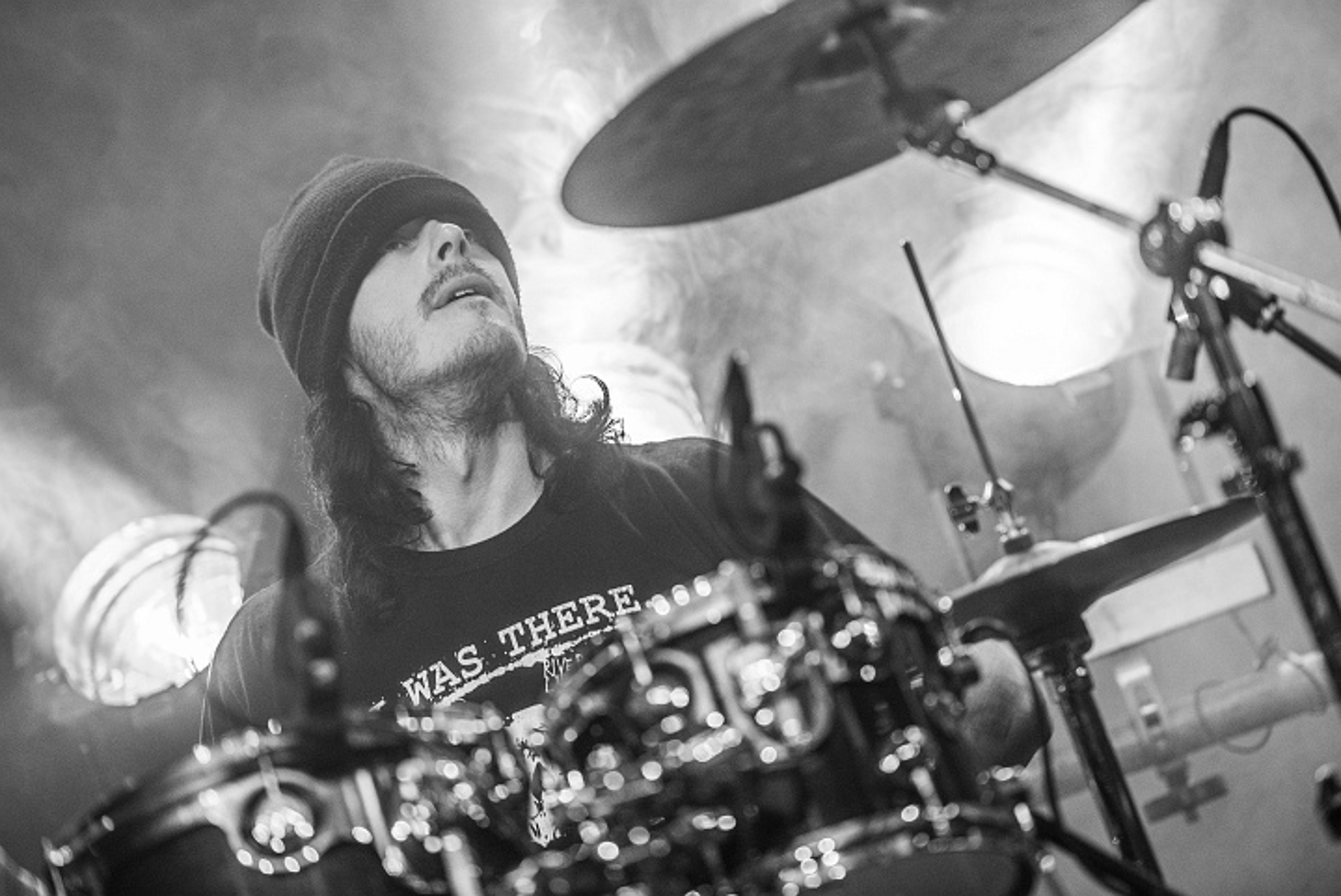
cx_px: 670
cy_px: 448
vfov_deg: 8.6
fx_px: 5963
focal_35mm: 160
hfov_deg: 12.8
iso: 2500
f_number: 2.8
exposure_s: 1/80
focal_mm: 160
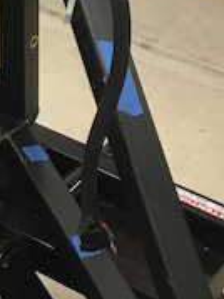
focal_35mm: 166
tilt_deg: -35.2
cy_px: 114
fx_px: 1434
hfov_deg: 8.4
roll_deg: +0.1
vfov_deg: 11.9
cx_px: -256
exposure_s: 1/30
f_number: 2.2
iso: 80
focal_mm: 4.15
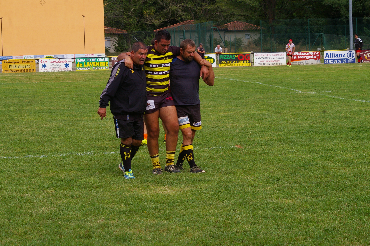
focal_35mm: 120
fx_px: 1232
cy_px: 123
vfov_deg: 11.4
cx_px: 185
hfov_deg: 17.1
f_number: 9.5
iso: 400
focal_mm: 80
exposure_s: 1/350
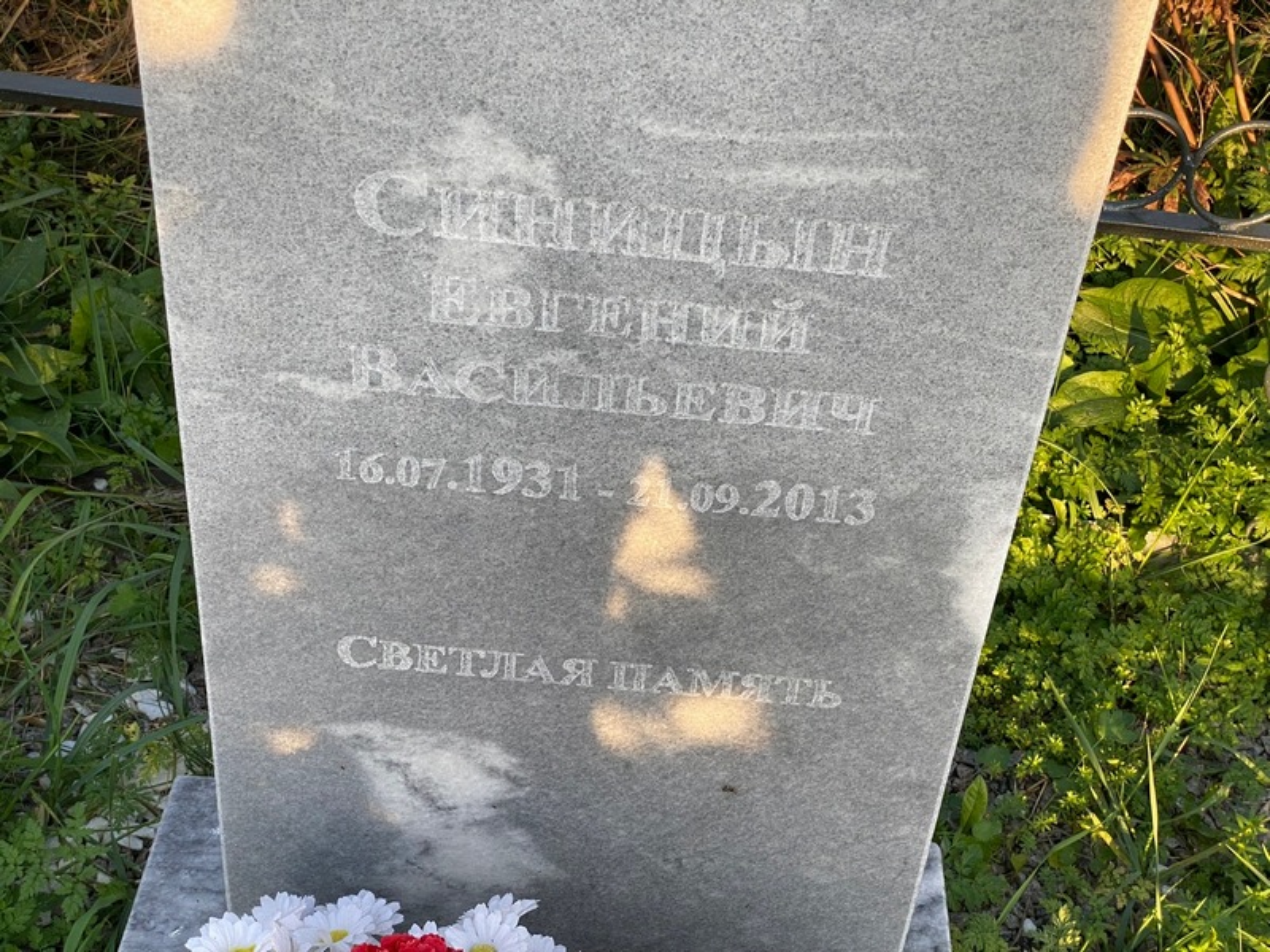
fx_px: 1908
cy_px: 476
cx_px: 635
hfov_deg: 36.8
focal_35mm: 52
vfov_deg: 28.0
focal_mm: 6
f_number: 2
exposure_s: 1/186
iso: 20
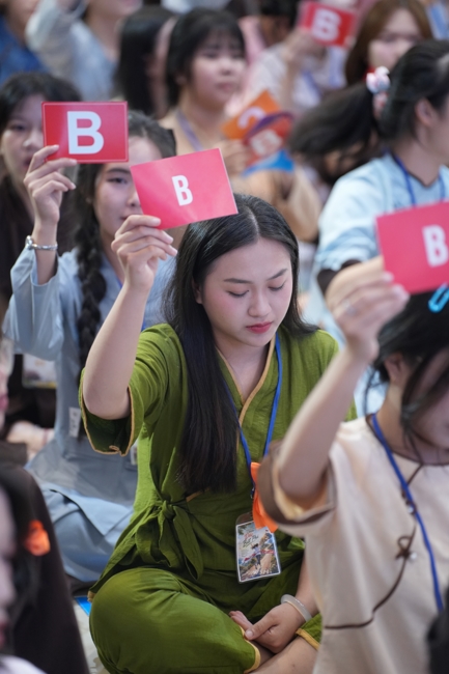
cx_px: 224
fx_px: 2808
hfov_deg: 9.1
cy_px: 337
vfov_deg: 13.7
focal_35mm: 150
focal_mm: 150
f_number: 2.8
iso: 2500
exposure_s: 1/125
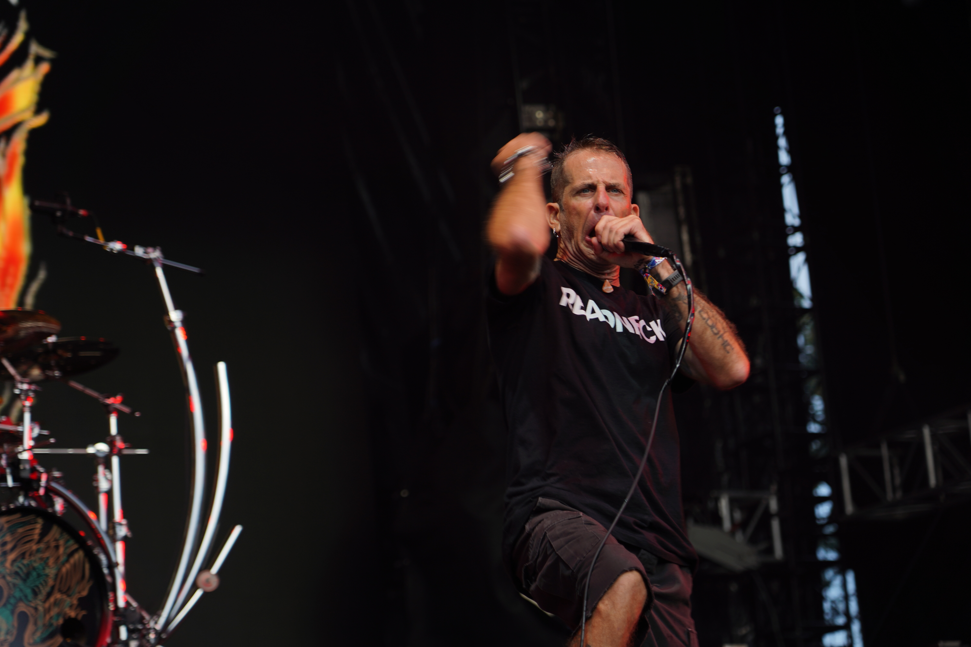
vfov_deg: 13.0
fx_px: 2832
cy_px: 324
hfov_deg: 19.5
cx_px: 486
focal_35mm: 105
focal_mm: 105
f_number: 4
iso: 125
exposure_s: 1/125
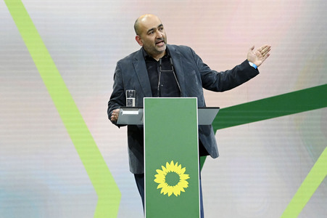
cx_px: 164
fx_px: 953
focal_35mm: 105
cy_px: 109
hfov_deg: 19.5
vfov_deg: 13.0
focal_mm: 105
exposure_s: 1/320
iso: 8000
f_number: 5.6
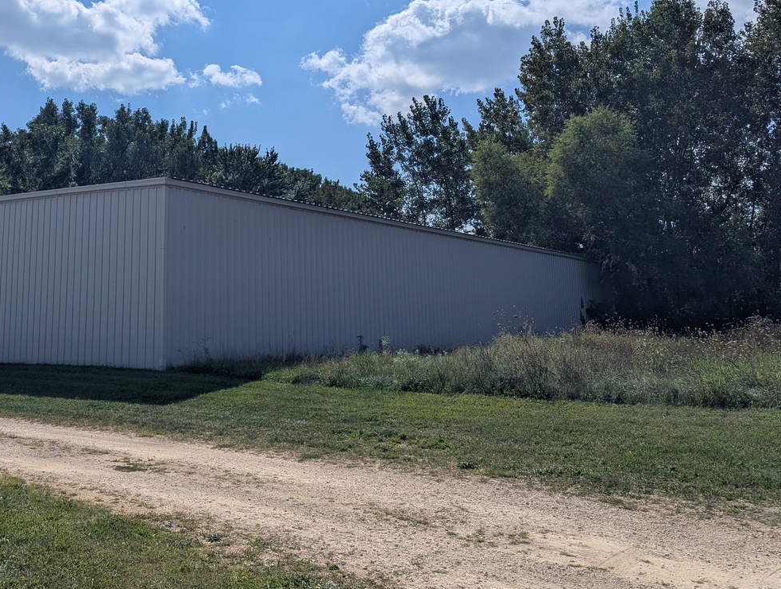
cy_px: 200
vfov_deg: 40.4
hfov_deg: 51.0
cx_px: 228
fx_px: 791
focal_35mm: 35
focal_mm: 6.81
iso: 45
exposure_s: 1/7092
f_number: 1.85
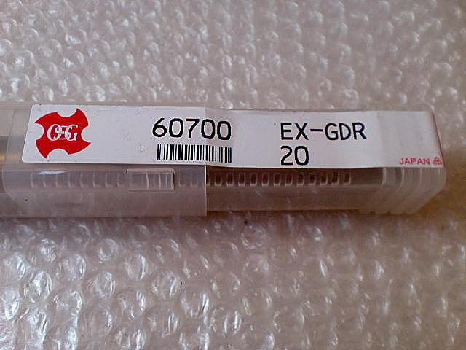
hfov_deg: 52.6
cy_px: 175
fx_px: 471
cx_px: 233
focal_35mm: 35
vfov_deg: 40.7
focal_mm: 6.3
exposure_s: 1/60
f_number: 3.1
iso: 125
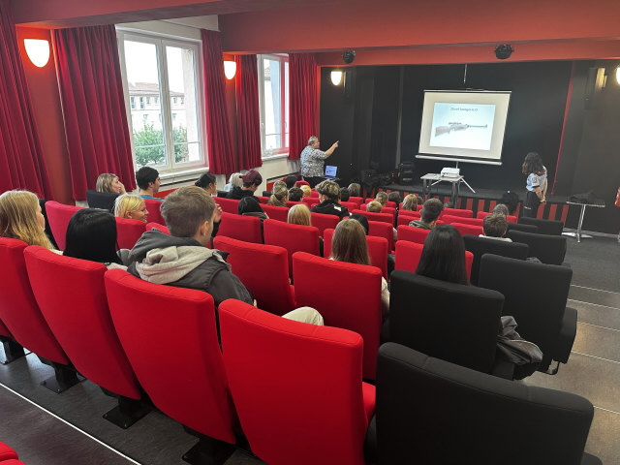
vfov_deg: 56.8
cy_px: 232
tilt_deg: -16.9
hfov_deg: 71.6
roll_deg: -1.7
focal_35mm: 24
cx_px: 310
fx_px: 430
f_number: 1.78
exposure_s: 1/50
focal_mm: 6.86
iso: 250
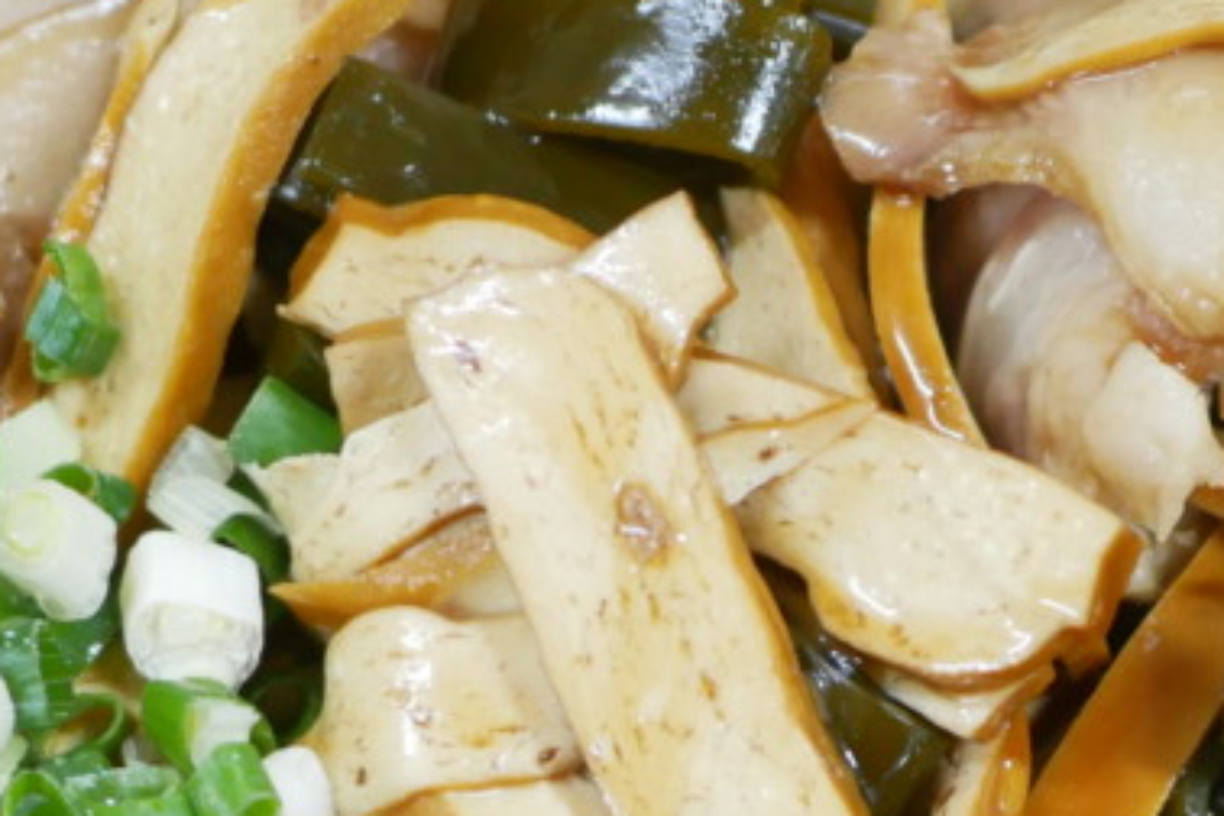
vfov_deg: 13.3
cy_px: 1073
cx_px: 845
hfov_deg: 20.5
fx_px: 3366
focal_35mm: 99
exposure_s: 1/60
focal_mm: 15
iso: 800
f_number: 1.7
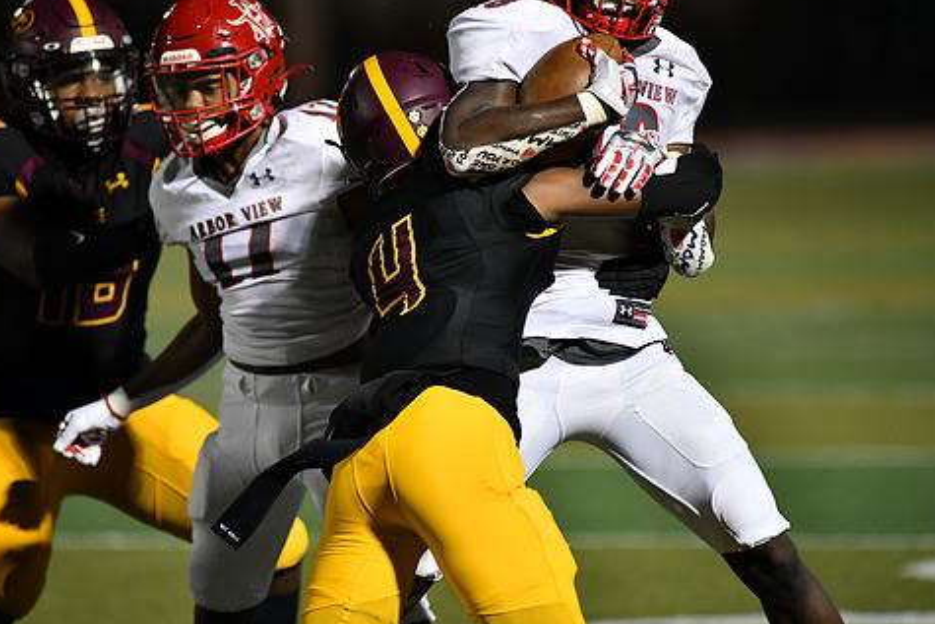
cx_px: 449
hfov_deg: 5.6
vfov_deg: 3.8
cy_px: 318
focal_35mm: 366
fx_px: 9508
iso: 2200
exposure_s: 1/1000
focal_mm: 300
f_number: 2.8
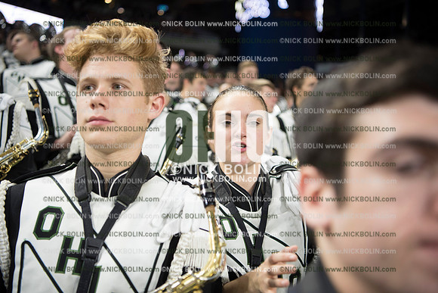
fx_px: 560
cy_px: 146
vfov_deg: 29.3
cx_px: 219
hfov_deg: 42.7
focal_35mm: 46
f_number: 2.8
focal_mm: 46
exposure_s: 1/320
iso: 1250
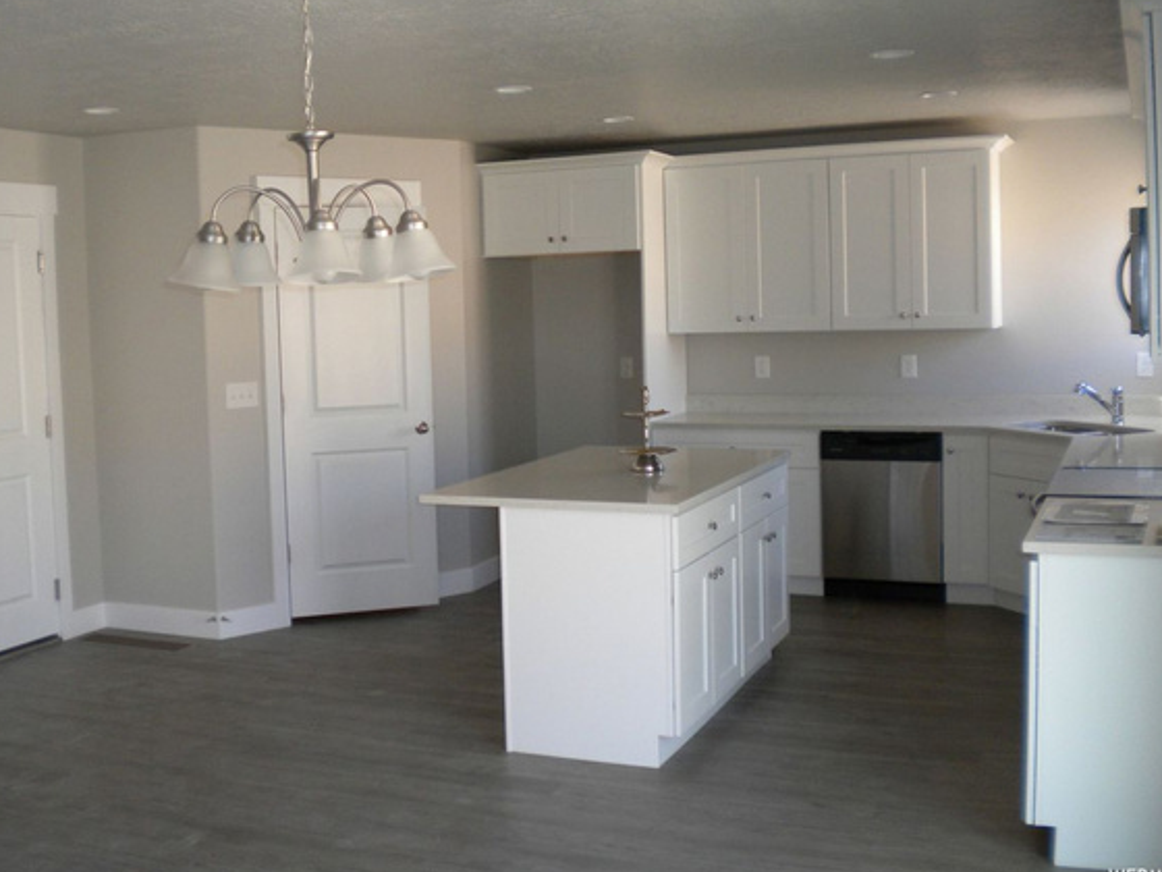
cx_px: 521
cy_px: 386
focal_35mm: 40
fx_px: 1343
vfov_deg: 35.9
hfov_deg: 46.7
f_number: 3.1
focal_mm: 6.3
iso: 174
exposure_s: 1/58.4
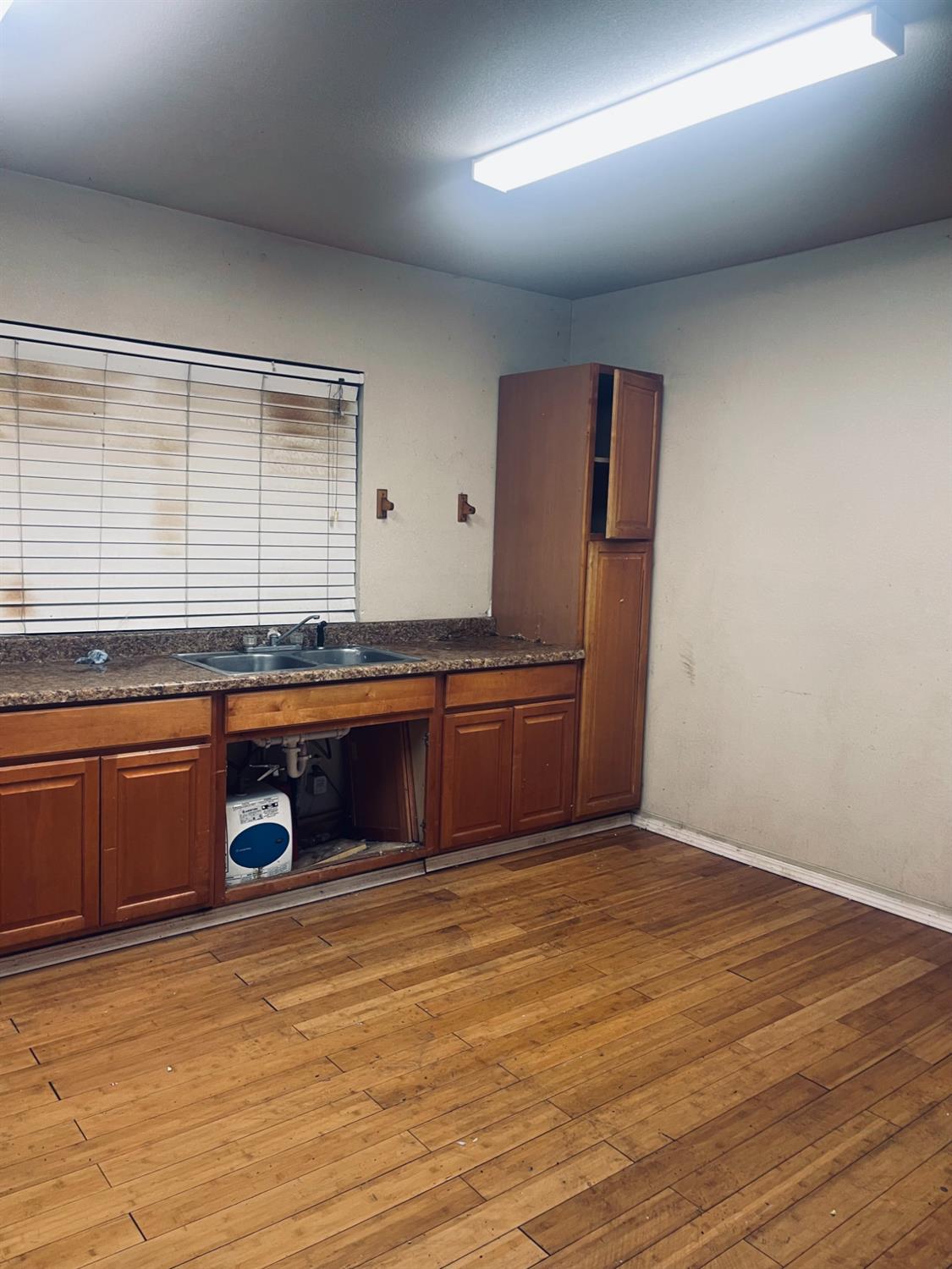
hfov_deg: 54.9
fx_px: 917
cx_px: 476
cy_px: 634
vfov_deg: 69.4
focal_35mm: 25
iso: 80
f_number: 1.6
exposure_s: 1/60
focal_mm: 5.1
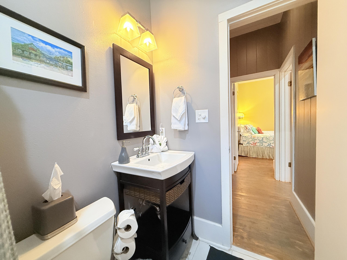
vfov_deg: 85.7
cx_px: 174
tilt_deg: -3.1
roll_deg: +2.4
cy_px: 130
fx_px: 140
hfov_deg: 102.1
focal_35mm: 14
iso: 320
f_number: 2.2
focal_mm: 2.22
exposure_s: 1/60
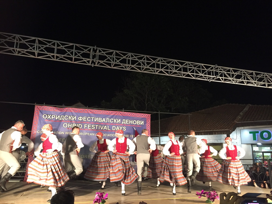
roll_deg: -3.0
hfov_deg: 61.7
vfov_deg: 48.2
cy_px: 102
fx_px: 228
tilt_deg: +14.0
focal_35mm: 29
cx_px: 136
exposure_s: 1/33
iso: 250
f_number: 2.2
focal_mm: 4.15
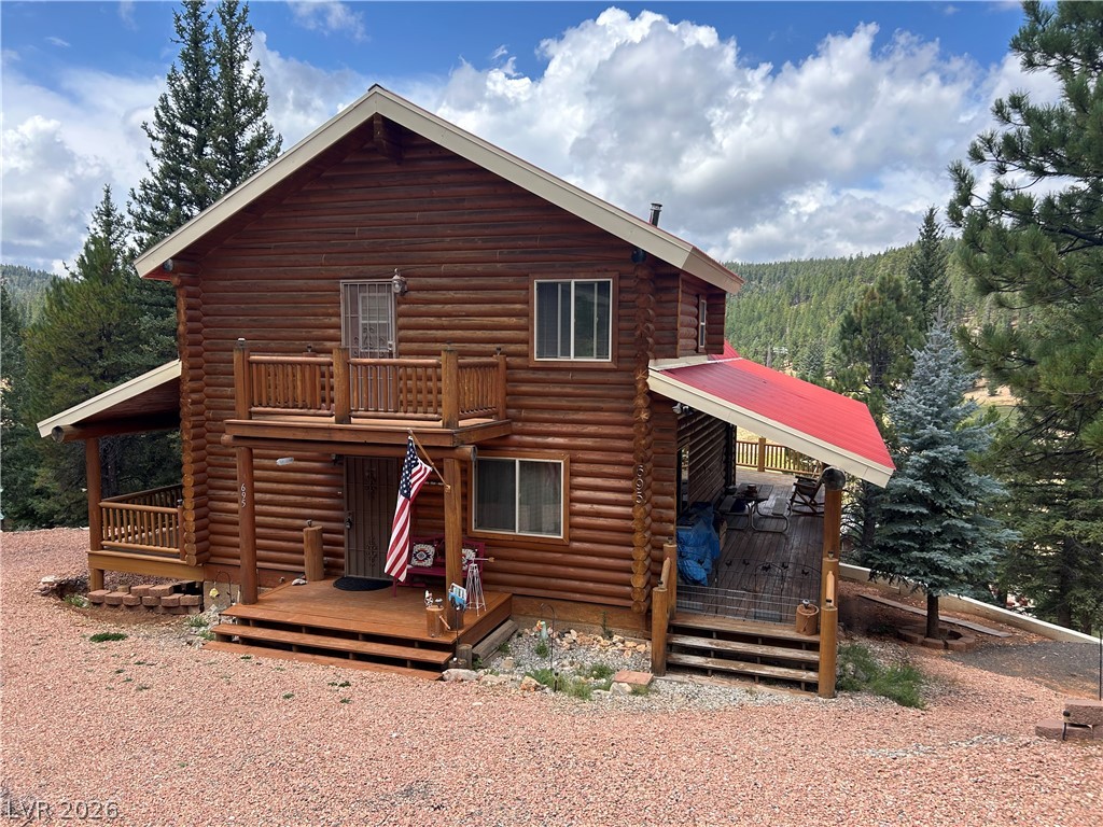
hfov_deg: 67.3
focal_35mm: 26
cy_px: 414
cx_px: 552
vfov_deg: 53.1
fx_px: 828
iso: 50
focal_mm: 5.7
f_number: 1.5
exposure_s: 1/2165
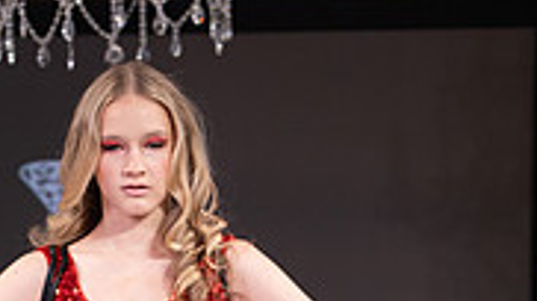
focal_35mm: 220
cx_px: 155
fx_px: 3130
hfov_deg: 9.8
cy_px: 634
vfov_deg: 5.4
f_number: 5.6
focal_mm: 85
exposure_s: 1/400
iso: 2000
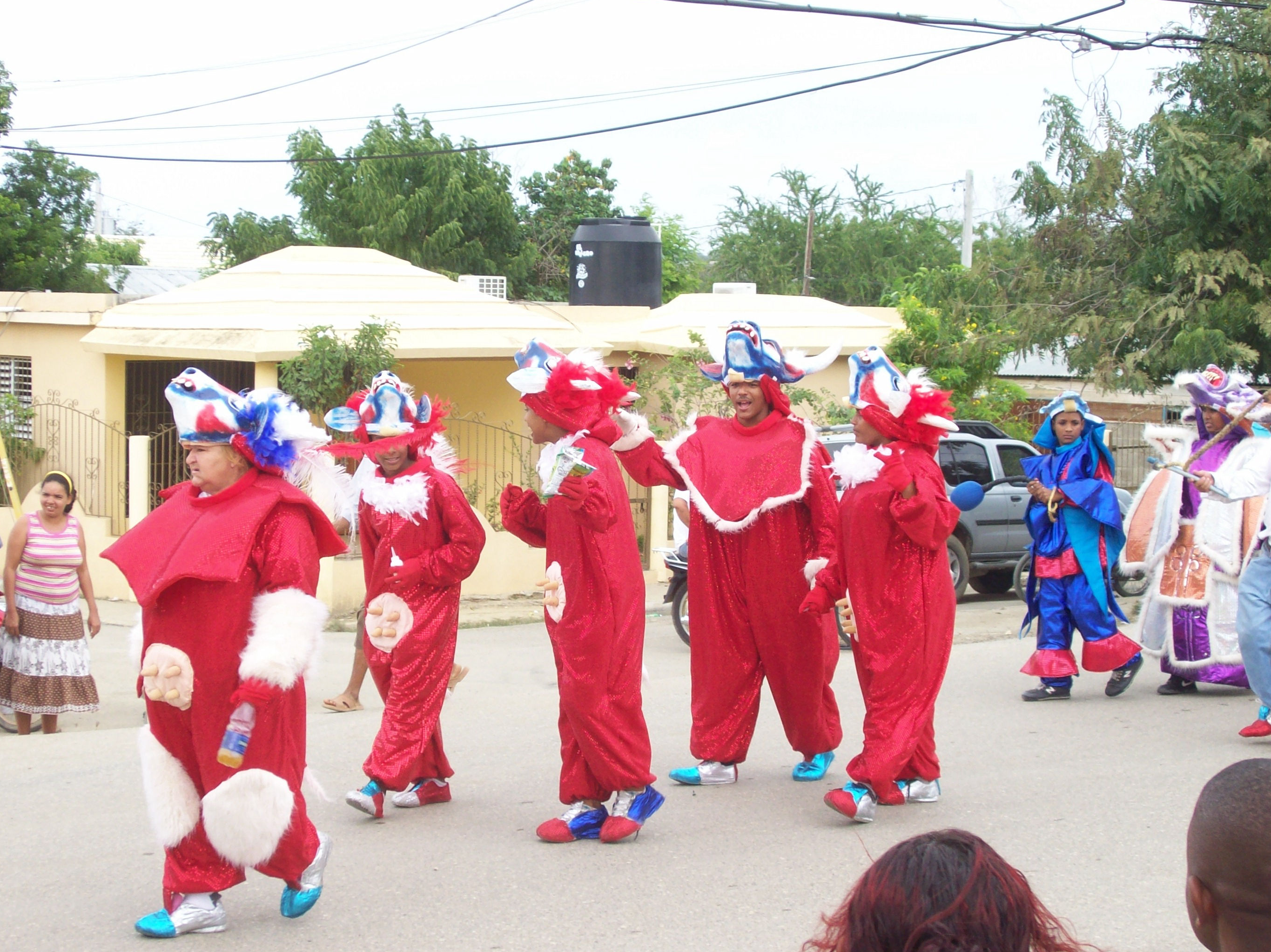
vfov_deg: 20.2
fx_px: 2679
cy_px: 493
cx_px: 611
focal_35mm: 73
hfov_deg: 26.7
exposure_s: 1/225
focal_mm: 11.6
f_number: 3.8
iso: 80
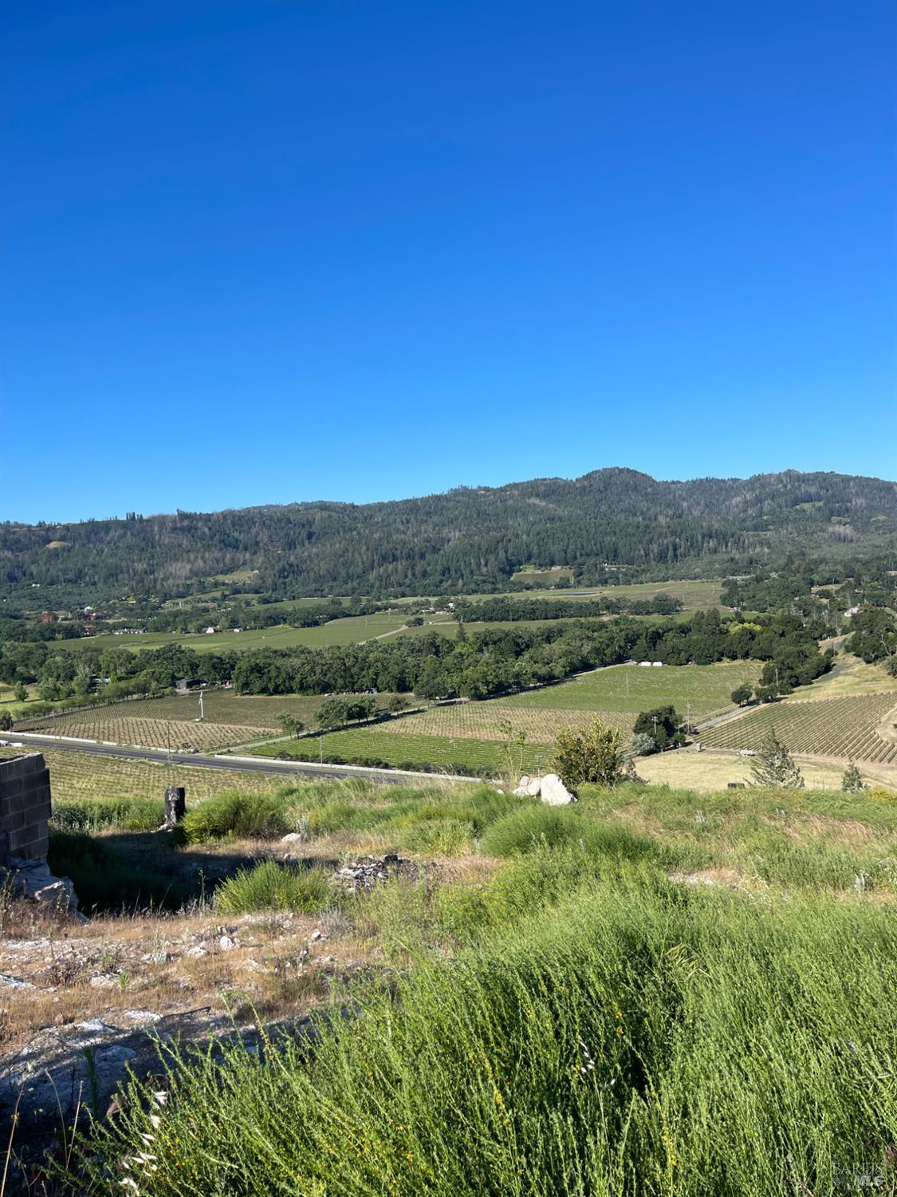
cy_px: 598
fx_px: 864
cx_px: 448
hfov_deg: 54.9
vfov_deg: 69.4
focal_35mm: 25
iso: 32
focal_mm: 5.1
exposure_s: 1/3165
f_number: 1.6
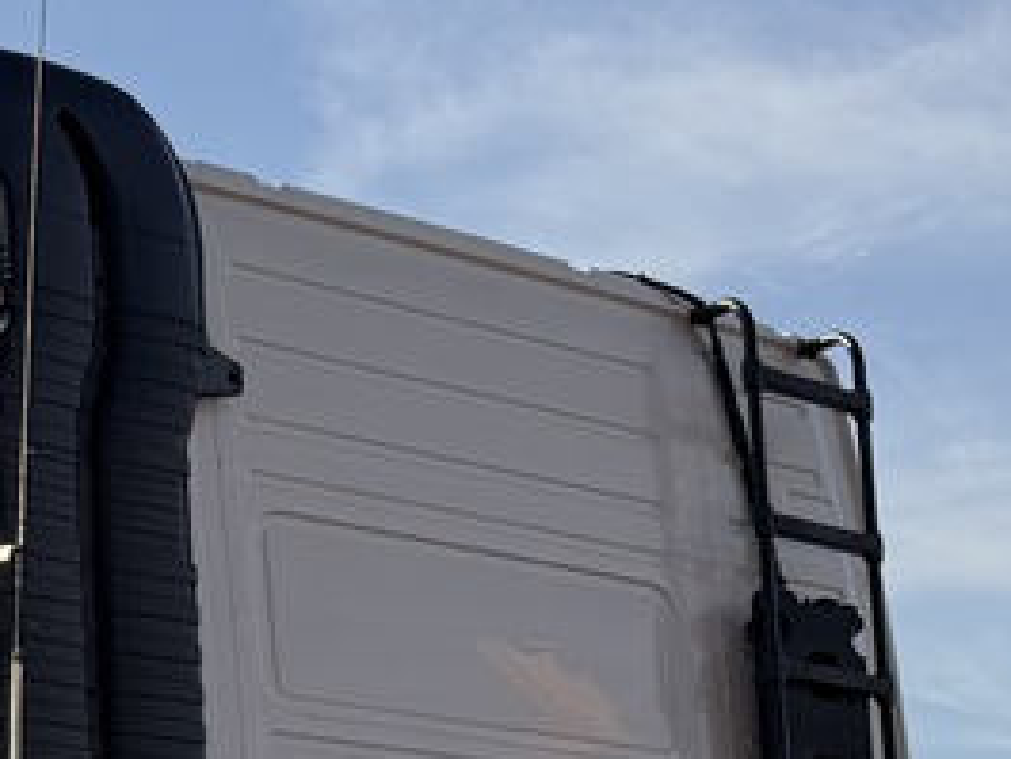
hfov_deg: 17.7
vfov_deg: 13.0
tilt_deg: -4.5
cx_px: 1368
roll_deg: -0.7
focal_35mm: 103
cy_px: 1365
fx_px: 3010
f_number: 1.78
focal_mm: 6.76
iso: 80
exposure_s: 1/3425
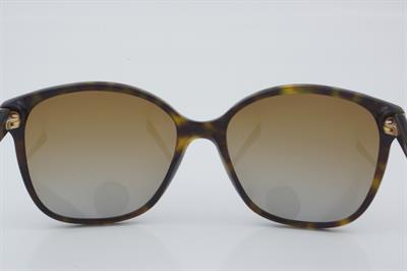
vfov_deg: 18.2
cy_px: 136
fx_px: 847
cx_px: 204
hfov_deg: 27.0
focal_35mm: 75
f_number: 32
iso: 100
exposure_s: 1/3
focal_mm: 50
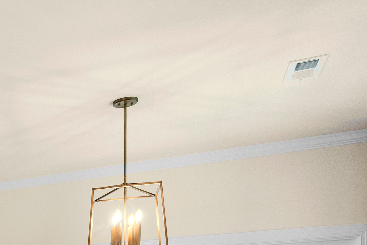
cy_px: 349
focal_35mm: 61
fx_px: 626
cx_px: -225
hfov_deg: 23.6
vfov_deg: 19.7
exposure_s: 1/15
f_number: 9
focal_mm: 15.6
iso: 1250
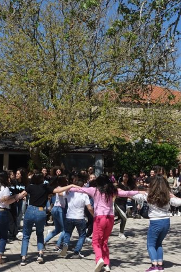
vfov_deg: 27.4
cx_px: 104
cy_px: 136
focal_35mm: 74
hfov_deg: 18.4
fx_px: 558
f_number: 2.8
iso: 800
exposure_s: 1/2000
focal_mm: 18.1
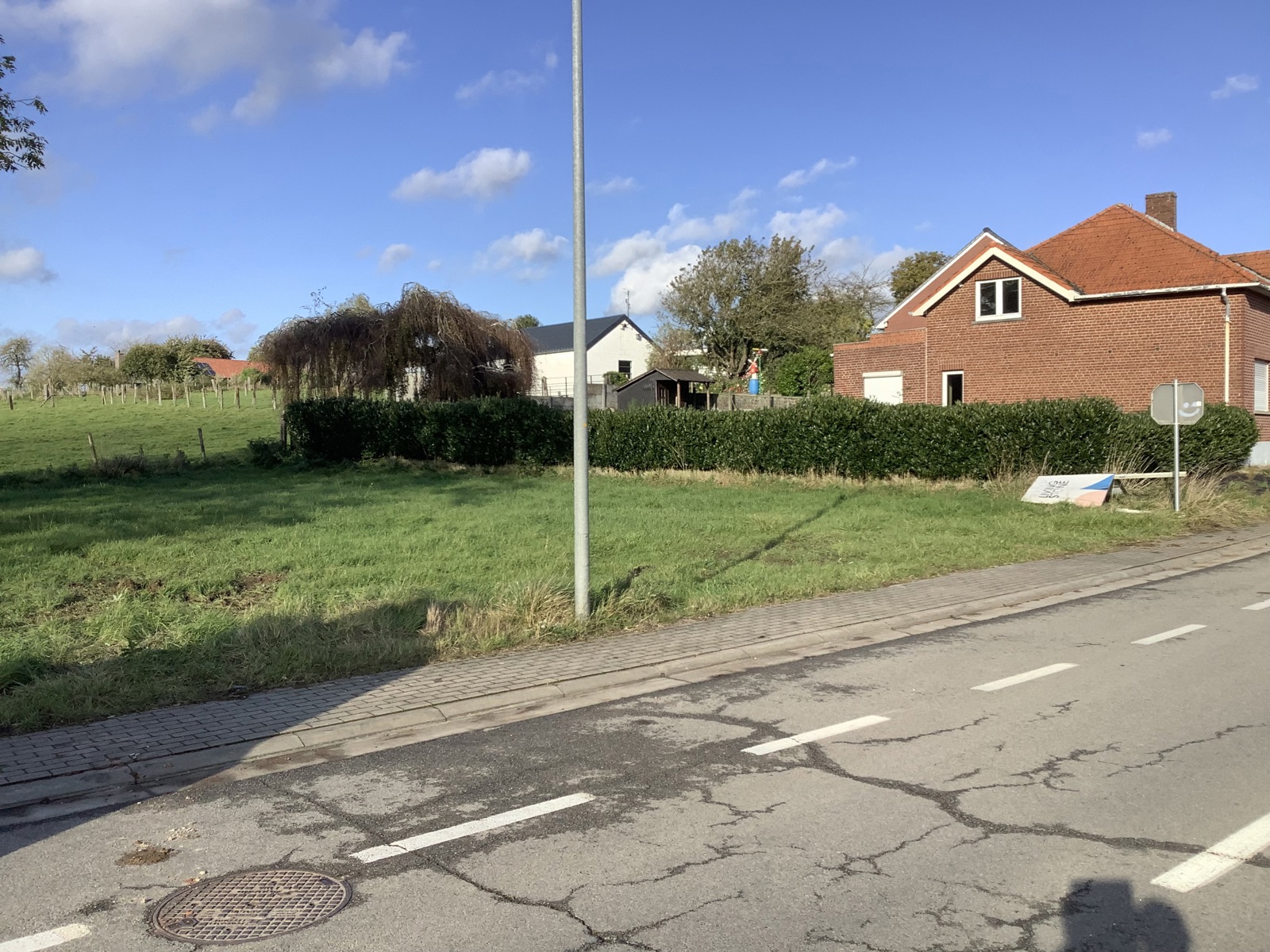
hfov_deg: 58.4
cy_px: 476
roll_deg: +0.7
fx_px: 1137
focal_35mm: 31
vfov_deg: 45.4
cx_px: 635
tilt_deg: -2.1
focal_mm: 3.3
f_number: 2.4
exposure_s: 1/1217
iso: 25
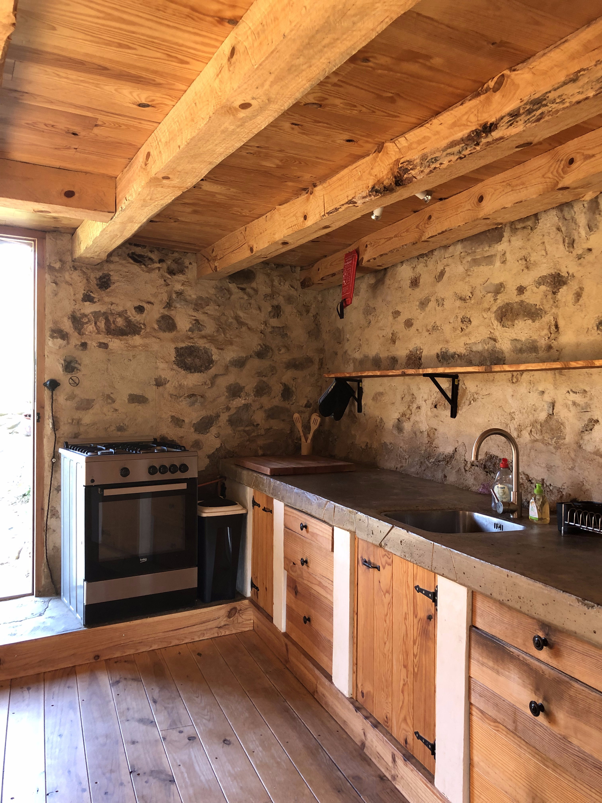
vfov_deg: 63.4
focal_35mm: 28
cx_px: 301
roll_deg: +1.3
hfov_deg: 49.7
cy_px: 402
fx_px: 649
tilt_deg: +0.0
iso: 50
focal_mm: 3.99
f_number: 1.8
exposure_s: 1/15
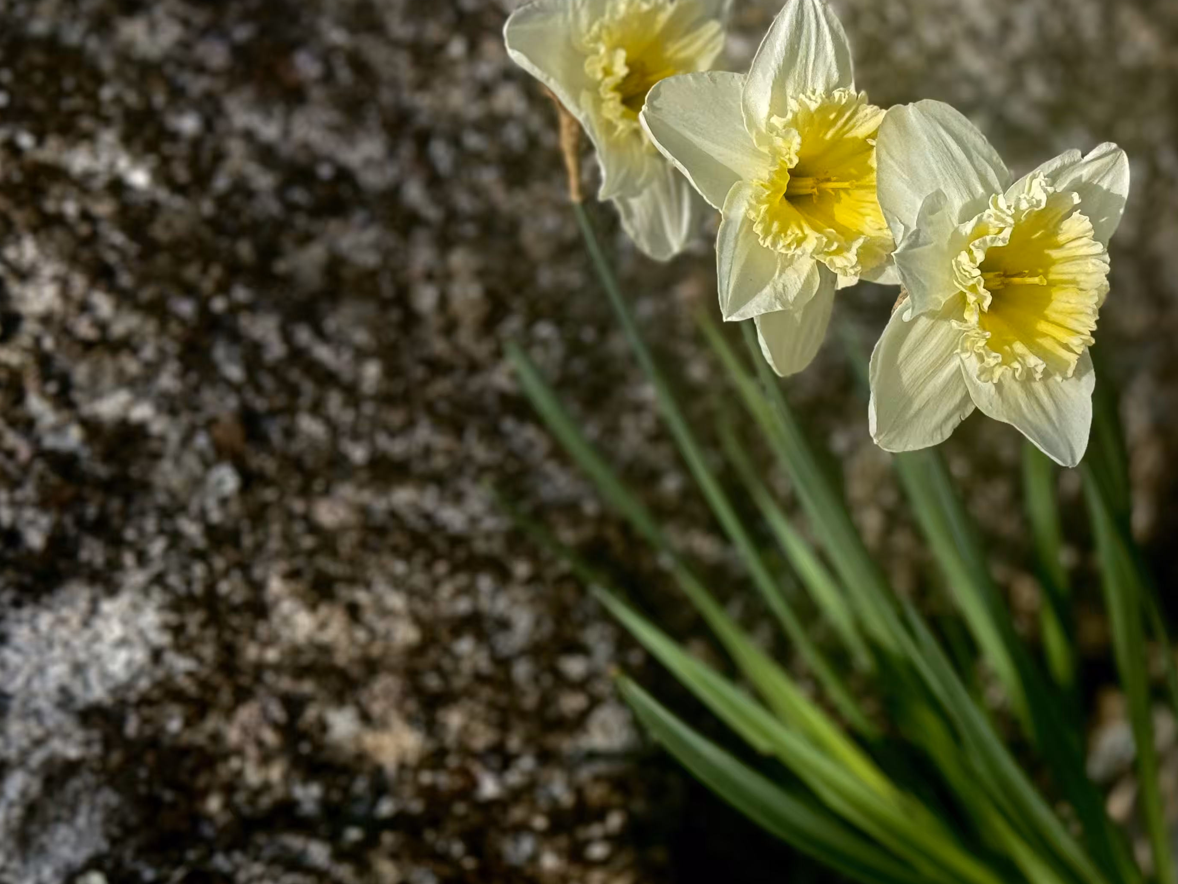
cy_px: 413
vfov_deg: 21.0
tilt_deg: -11.9
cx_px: 802
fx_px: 2382
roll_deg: +42.6
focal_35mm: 70
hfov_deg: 27.6
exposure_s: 1/1869
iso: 64
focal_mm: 6.76
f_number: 1.78
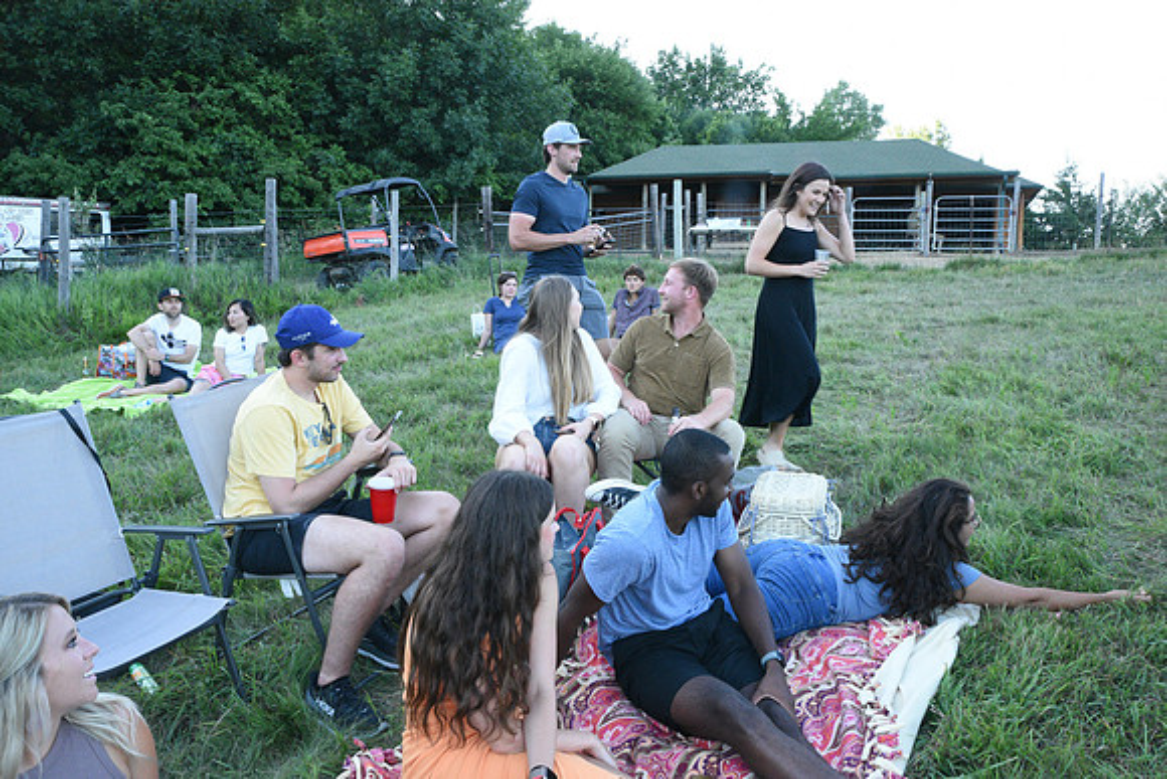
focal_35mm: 31
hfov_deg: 60.3
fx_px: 1005
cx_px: 584
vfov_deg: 42.3
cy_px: 390
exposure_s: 1/80
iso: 4500
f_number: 22
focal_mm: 31
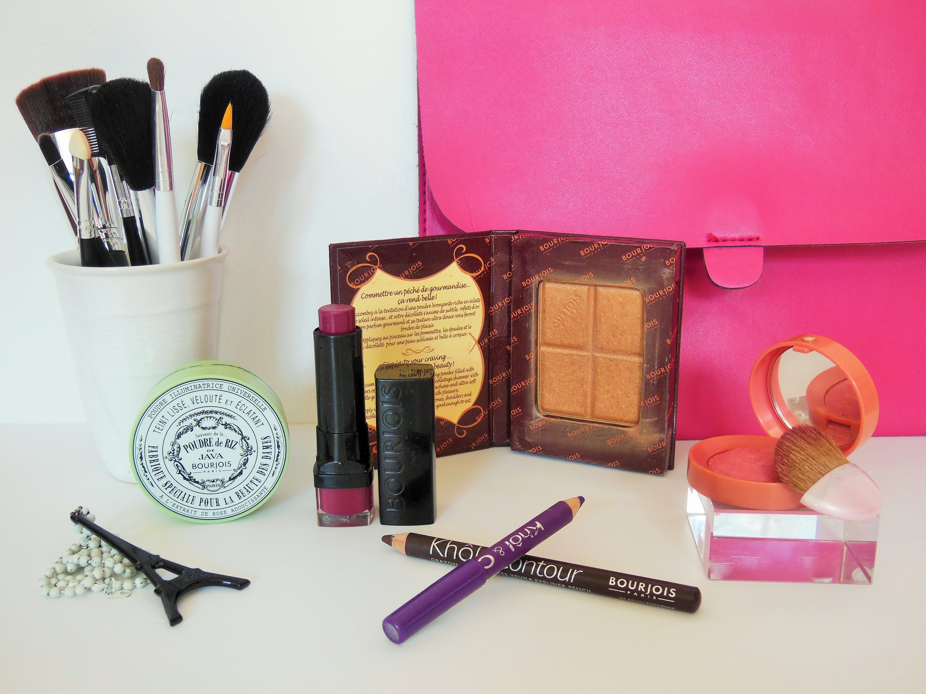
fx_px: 1043
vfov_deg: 36.8
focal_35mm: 39
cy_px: 347
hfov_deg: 47.9
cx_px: 463
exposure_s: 1/30
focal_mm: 6.9
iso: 250
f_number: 4.1
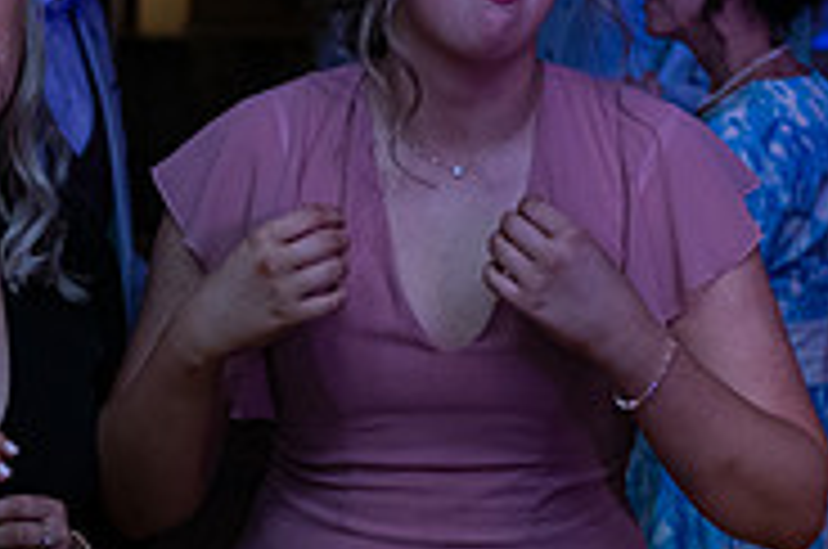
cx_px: 58
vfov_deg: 7.7
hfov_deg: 11.5
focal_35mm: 177
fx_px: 4064
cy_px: 317
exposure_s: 1/160
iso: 640
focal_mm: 56
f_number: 3.5
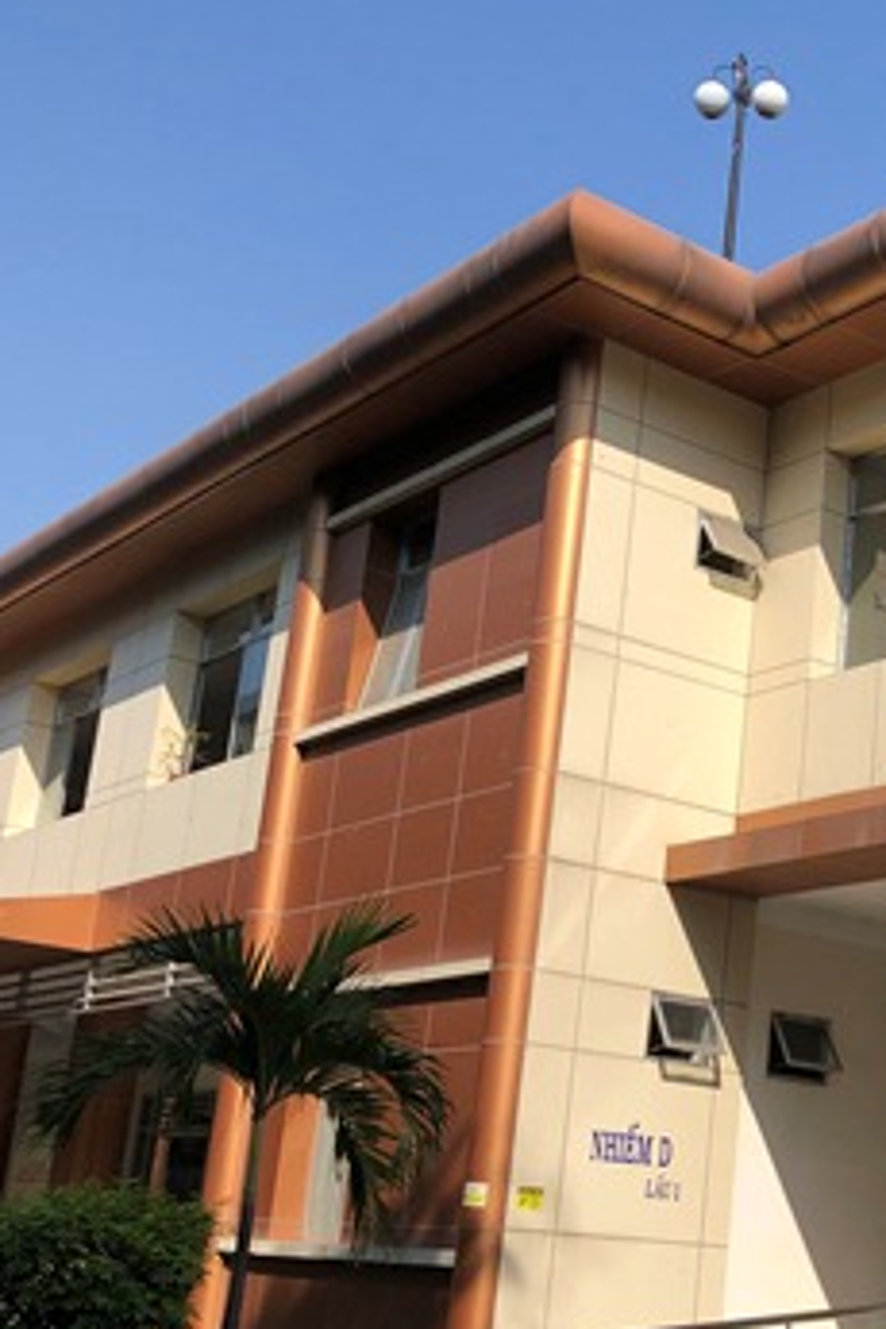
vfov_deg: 36.8
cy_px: 724
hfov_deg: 24.0
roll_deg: -3.3
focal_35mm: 54
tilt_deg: +16.5
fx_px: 1993
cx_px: 882
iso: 20
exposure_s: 1/2000
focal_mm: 4
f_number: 1.8
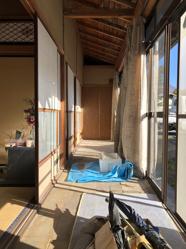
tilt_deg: -2.1
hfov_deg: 49.7
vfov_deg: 63.4
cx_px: 93
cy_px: 124
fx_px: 201
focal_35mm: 28
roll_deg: -0.1
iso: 20
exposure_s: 1/639
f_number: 1.8
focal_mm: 3.99
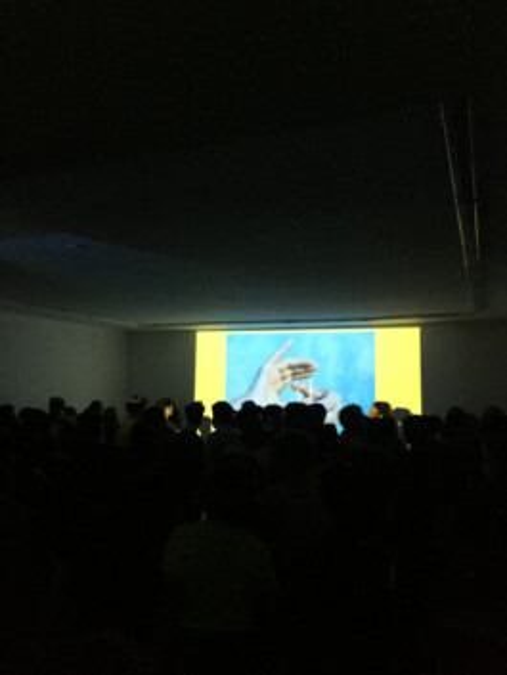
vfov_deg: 61.6
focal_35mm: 29
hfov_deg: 48.3
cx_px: 254
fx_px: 566
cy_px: 338
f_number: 2.2
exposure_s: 1/17
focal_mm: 4.15
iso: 320
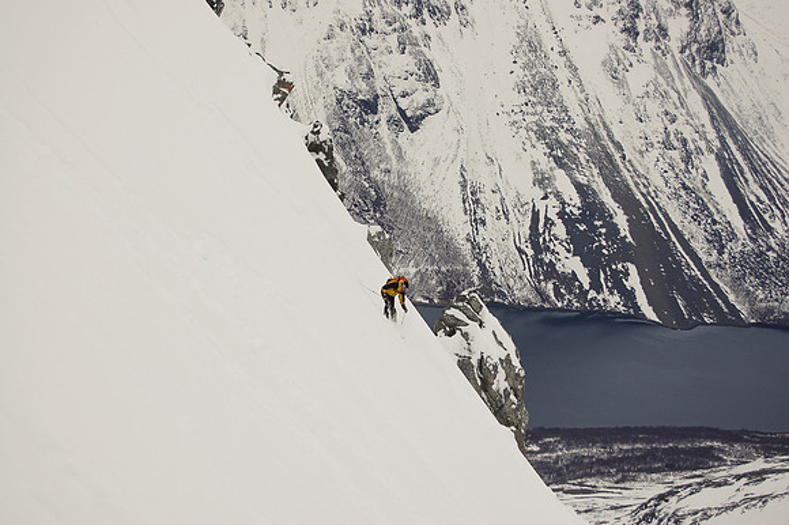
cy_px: 262
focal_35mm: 82
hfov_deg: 24.6
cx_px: 394
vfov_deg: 16.5
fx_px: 1807
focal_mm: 55
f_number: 5.6
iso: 200
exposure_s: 1/1000
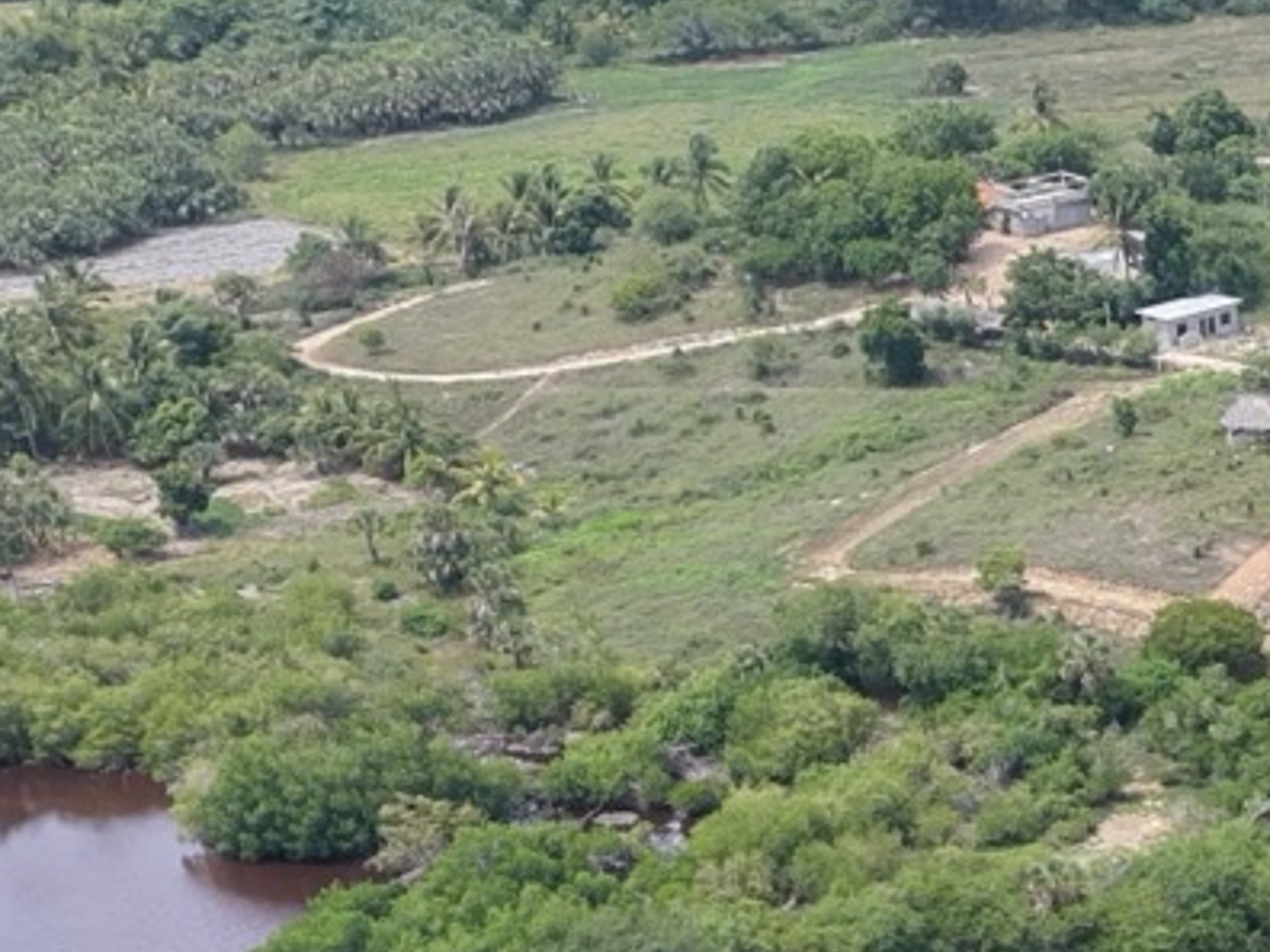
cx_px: 1924
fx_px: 3999
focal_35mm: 109
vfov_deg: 13.4
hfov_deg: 16.4
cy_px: 984
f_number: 1.8
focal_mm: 8.67
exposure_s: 1/3000
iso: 400
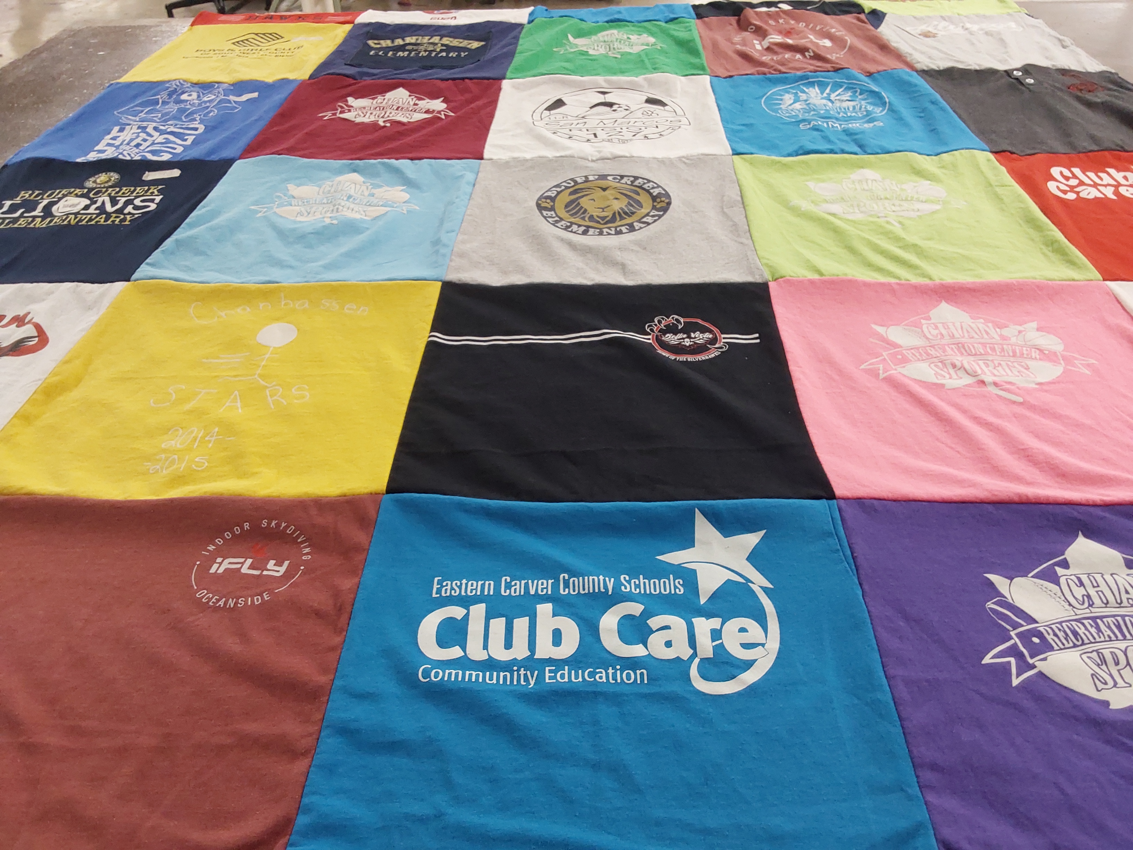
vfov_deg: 49.7
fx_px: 916
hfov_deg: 63.4
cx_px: 566
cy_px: 425
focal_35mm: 28
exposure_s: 1/50
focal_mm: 2.91
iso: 125
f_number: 1.9
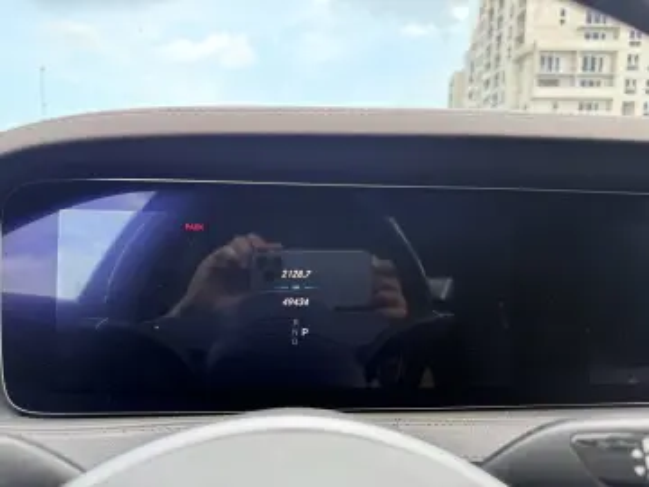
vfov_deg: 56.8
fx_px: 450
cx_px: 324
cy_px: 244
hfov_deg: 71.6
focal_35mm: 24
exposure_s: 1/133
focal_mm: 6.76
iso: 80
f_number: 1.78
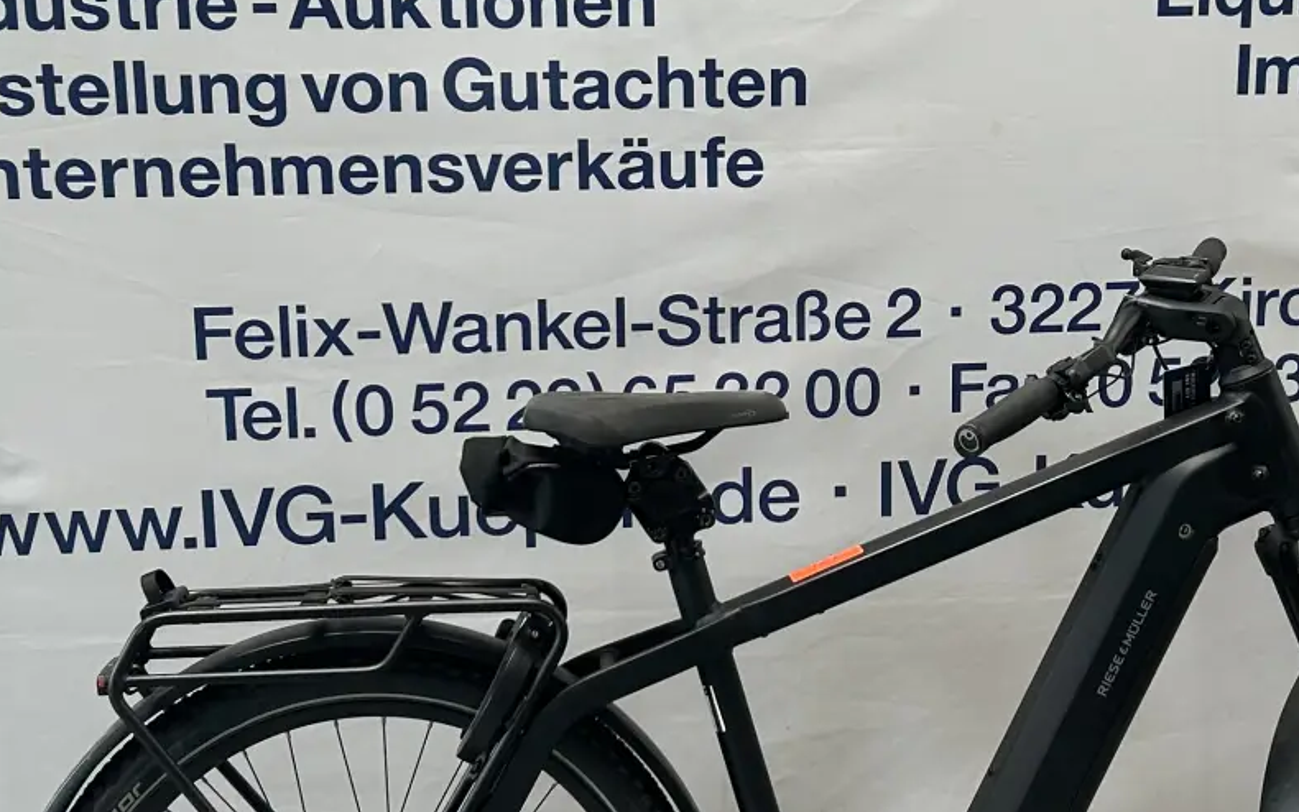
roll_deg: -1.2
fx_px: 2372
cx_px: 804
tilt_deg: -13.9
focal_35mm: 67
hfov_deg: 30.5
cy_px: 330
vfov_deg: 19.4
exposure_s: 1/121
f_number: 1.5
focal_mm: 5.7
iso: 50
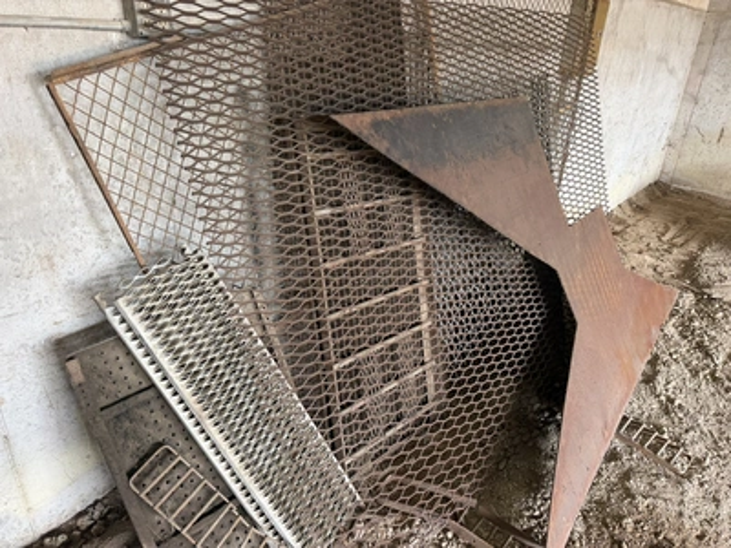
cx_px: 366
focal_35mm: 24
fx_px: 507
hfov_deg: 71.6
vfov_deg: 56.8
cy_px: 274
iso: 200
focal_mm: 6.76
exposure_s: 1/106
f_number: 1.78
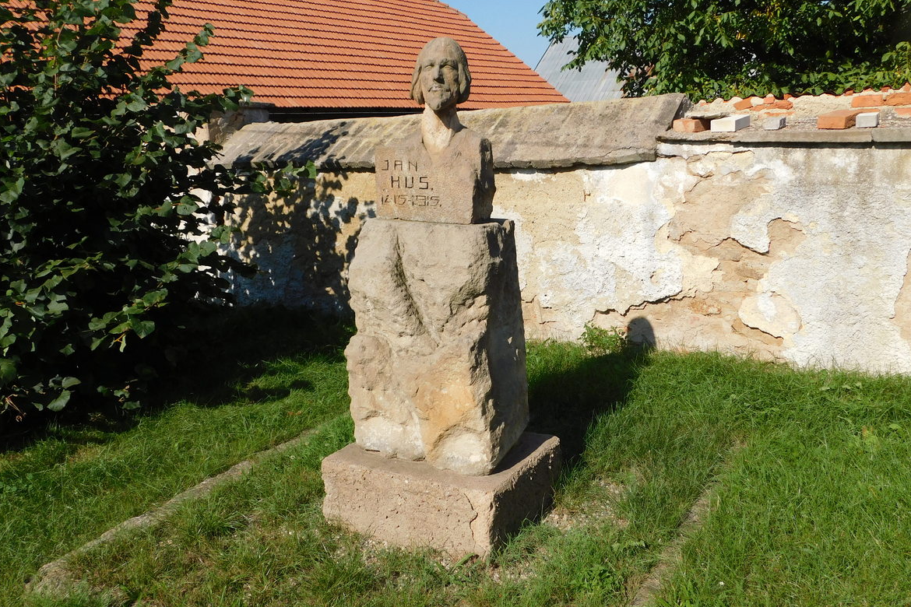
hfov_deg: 58.7
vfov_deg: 41.1
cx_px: 456
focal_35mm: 32
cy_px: 295
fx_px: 810
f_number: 6.4
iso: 125
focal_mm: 5.3
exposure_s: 1/500
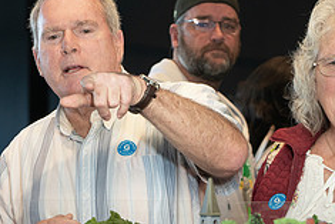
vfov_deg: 6.5
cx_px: 78
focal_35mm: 211
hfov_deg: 9.7
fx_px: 1965
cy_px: 101
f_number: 5.6
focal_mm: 85
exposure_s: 1/100
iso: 2000
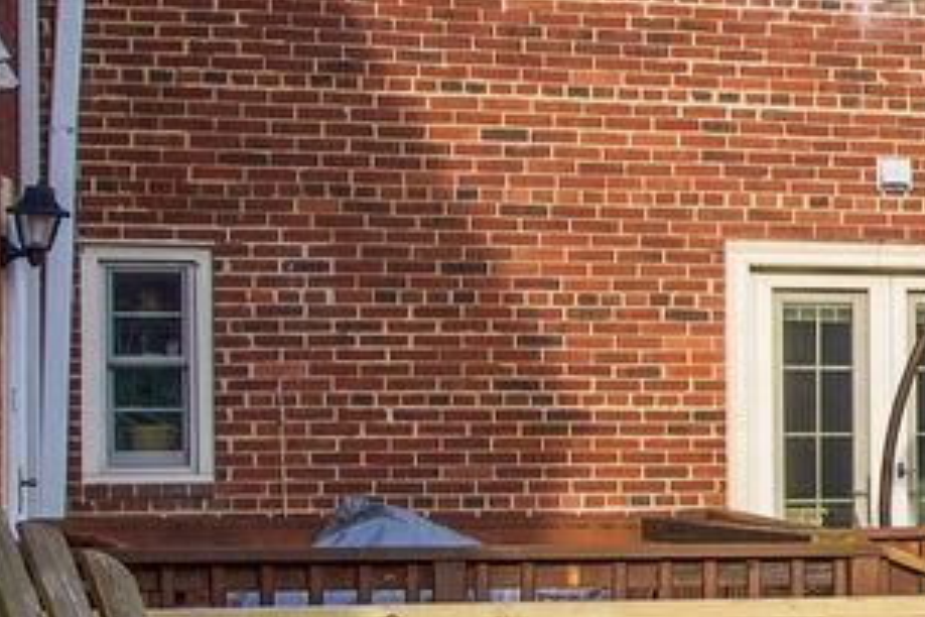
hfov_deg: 13.0
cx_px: 2028
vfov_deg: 10.5
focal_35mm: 130
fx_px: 3340
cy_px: 553
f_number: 8
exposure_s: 1/200
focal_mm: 23
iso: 200
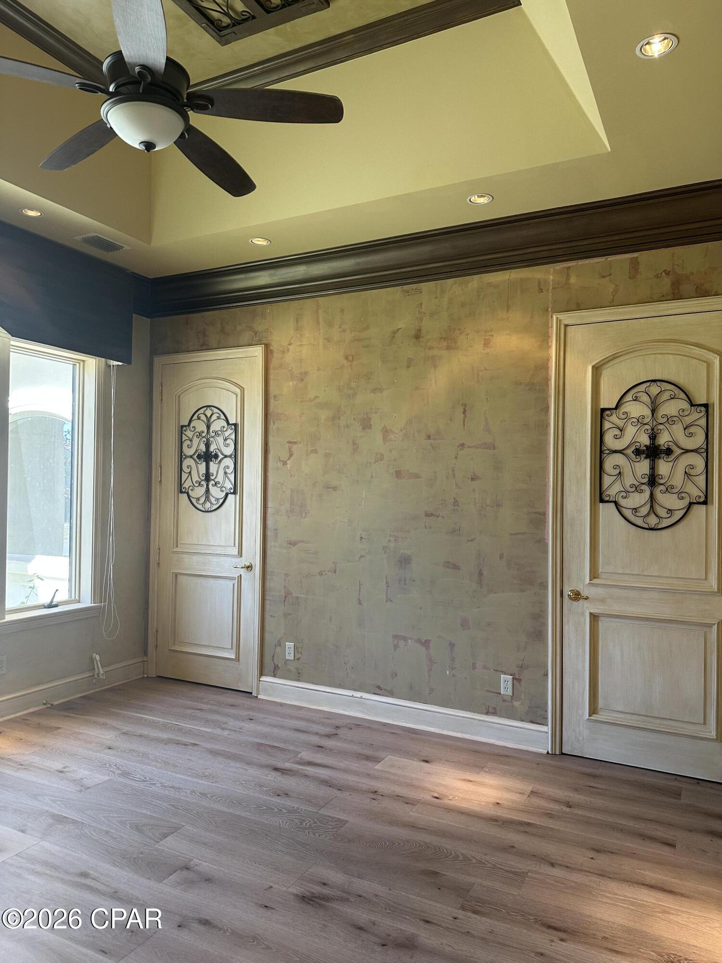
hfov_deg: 56.8
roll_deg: -1.8
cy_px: 482
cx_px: 361
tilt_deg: +1.3
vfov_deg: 71.6
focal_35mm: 24
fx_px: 667
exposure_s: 1/120
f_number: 1.78
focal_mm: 6.86
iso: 160
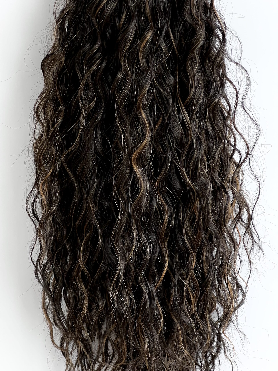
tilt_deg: -15.4
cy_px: 186
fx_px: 825
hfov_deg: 19.1
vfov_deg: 25.3
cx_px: 139
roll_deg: -0.5
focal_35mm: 77
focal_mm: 9
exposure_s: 1/99
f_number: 2.8
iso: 160
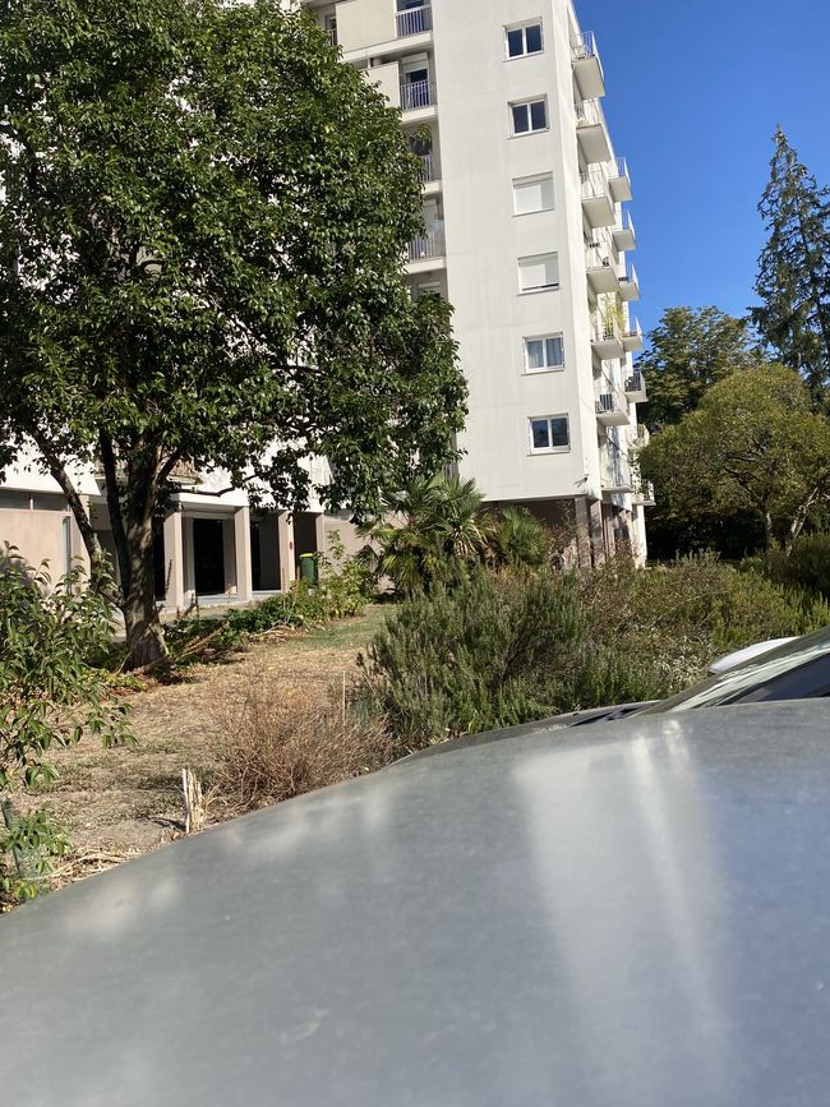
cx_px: 369
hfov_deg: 46.7
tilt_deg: +7.0
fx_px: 959
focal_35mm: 30
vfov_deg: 59.8
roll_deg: +2.3
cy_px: 484
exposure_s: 1/2890
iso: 32
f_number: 1.8
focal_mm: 4.25
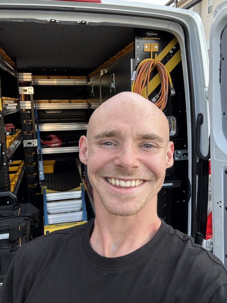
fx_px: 262
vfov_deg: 60.0
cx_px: 114
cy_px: 152
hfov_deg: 46.8
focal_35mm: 30
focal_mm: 2.69
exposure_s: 1/136
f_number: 1.9
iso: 20
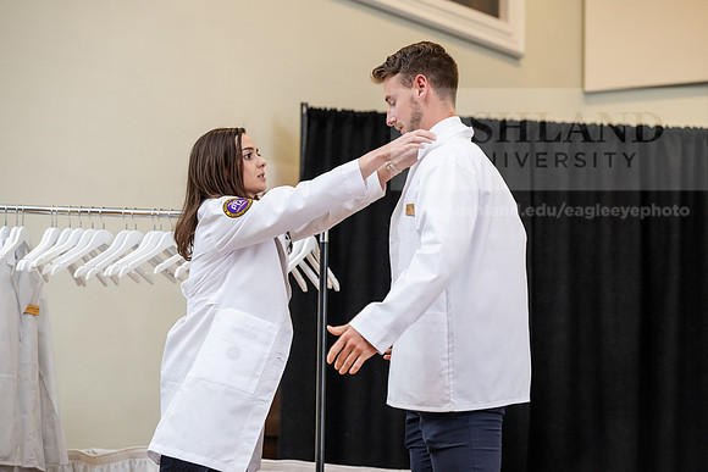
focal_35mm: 110
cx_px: 354
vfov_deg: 12.5
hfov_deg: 18.6
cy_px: 236
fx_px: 2164
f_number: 3.5
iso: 1600
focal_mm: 110
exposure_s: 1/200
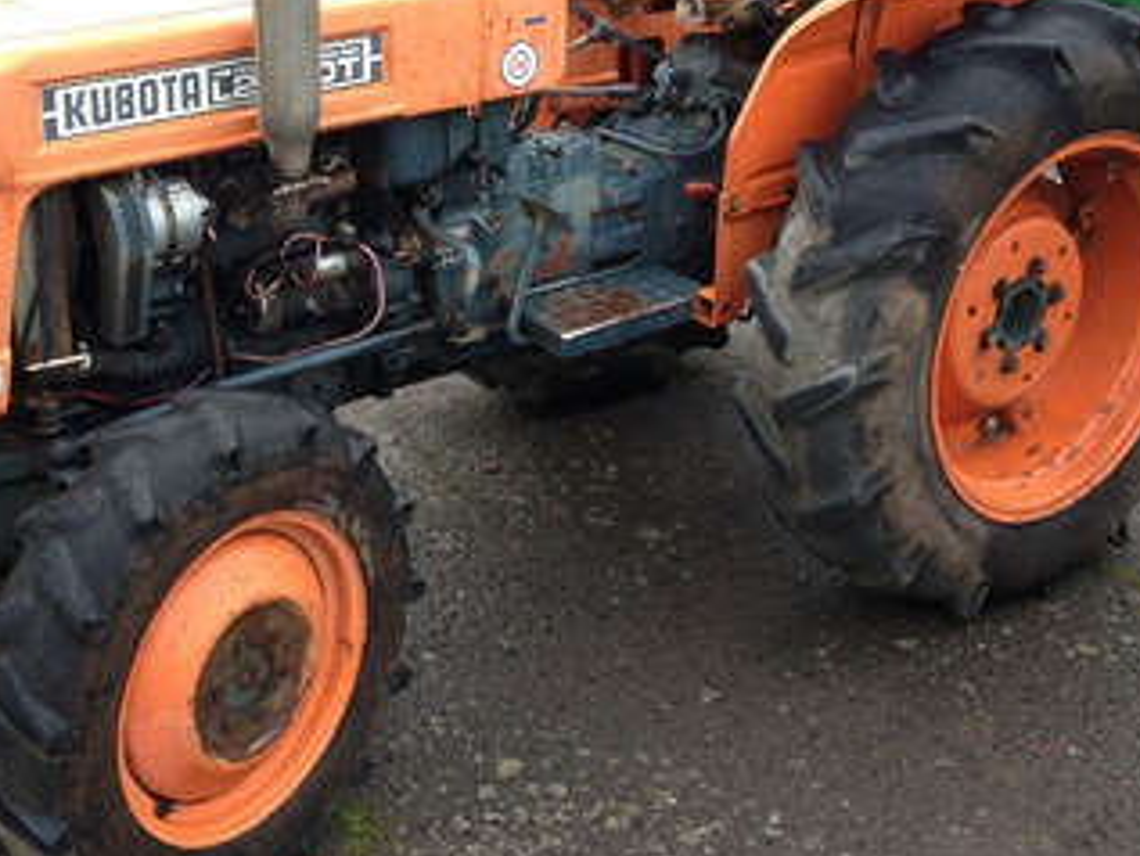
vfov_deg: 24.3
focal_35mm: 60
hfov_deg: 31.9
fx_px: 1977
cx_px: 388
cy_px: 284
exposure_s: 1/129
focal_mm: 4.28
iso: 64
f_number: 2.4
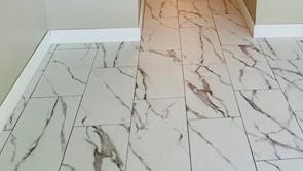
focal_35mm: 53
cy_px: -56
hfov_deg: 38.3
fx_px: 426
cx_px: 222
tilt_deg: -13.0
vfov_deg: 20.5
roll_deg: -2.2
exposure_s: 1/60
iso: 160
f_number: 2.2
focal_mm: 2.22
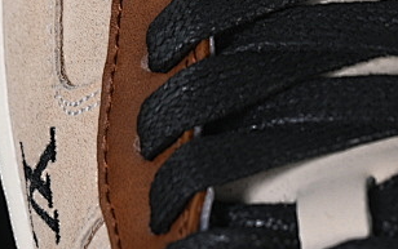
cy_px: -121
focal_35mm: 268
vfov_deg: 4.9
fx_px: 2909
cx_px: 280
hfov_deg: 7.8
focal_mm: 50
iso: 160
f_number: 7.1
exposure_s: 1/80
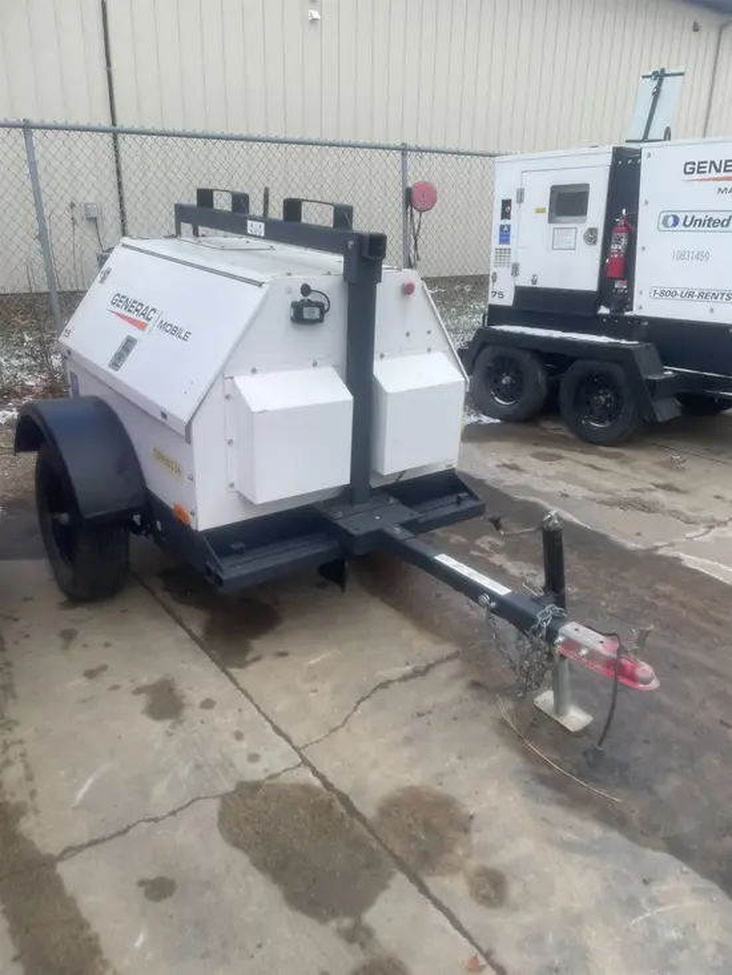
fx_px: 733
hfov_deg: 53.1
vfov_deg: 67.3
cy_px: 488
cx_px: 366
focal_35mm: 26
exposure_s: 1/895
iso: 32
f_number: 1.6
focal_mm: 4.2
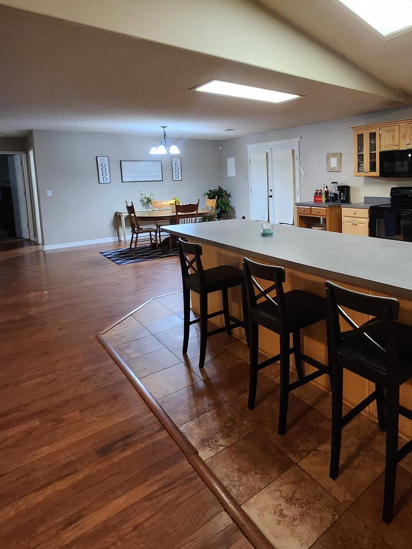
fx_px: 333
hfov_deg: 58.8
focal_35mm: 21
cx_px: 327
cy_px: 213
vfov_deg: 77.9
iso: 400
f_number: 2.2
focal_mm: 1.74
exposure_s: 1/30
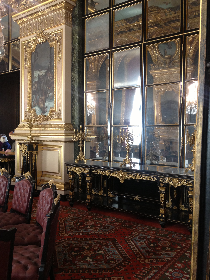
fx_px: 283
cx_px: 105
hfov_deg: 40.7
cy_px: 140
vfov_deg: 52.6
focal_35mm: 35
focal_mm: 4.28
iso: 125
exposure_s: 1/20
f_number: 2.4
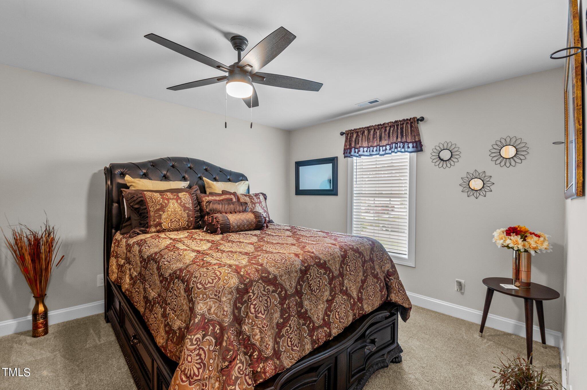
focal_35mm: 15
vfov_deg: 77.2
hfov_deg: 100.4
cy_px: 195
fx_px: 244
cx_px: 294
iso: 400
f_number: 6.3
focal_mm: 15
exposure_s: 1/10
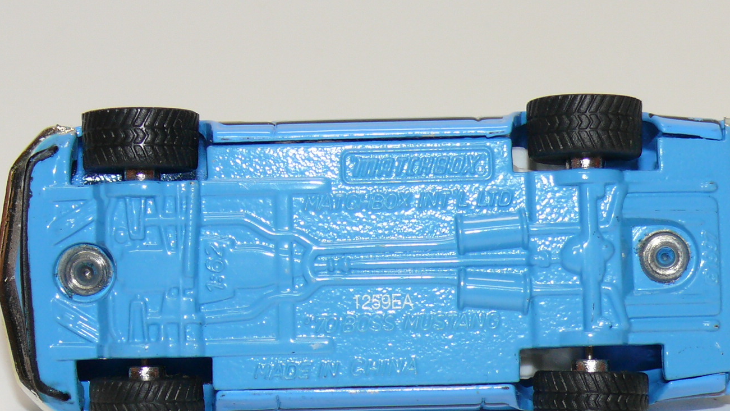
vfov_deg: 8.8
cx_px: 383
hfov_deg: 15.6
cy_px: 264
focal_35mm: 138
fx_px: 2671
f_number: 4
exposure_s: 1/30
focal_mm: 13.6
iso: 100
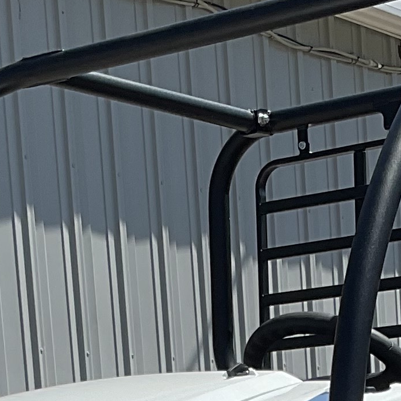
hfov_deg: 11.8
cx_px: 286
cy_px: 718
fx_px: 1940
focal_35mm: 148
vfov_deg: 11.0
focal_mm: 3
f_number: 1.8
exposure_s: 1/1626
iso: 16
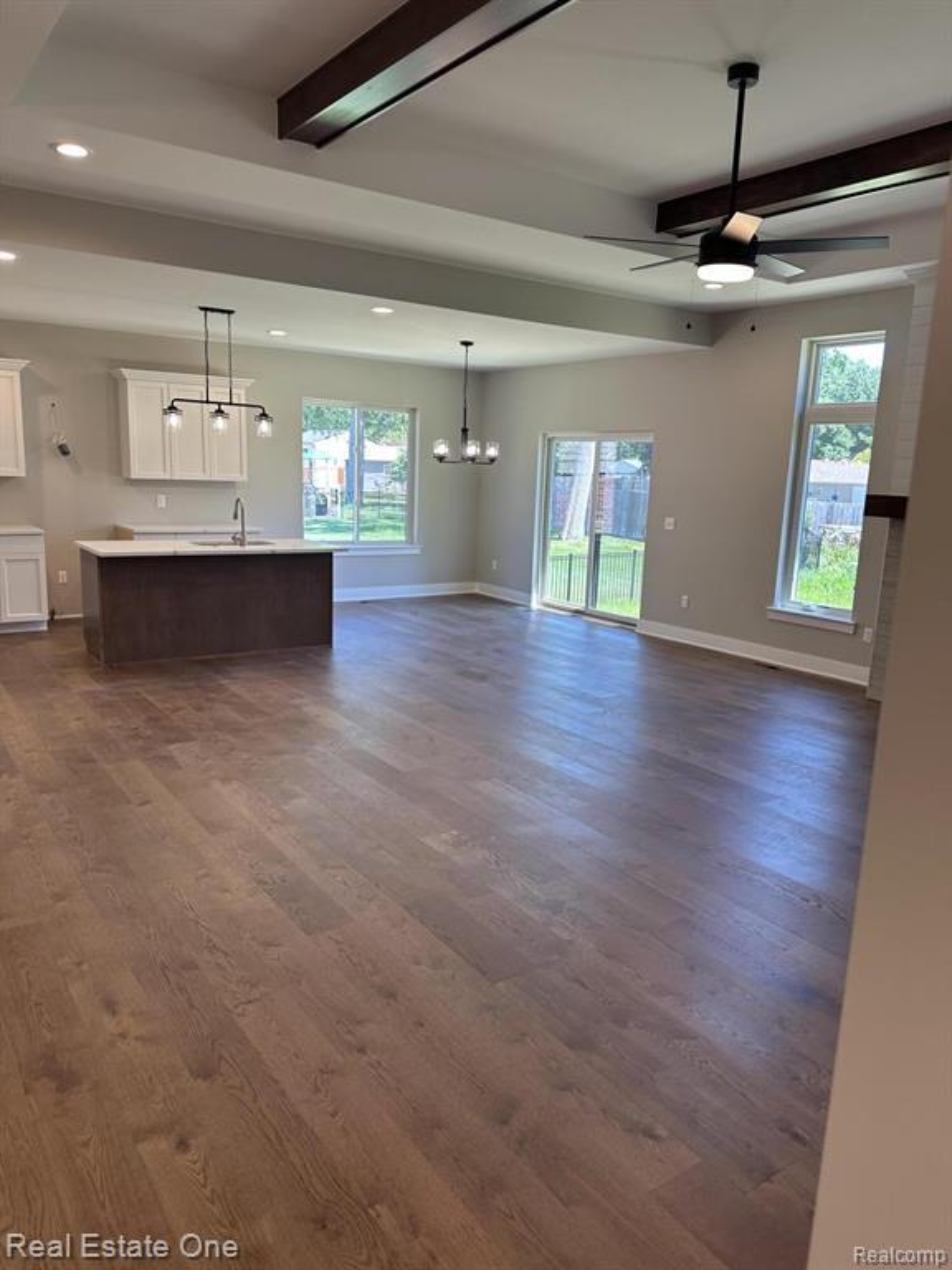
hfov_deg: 56.8
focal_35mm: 24
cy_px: 635
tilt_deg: -9.1
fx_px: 880
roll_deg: -3.2
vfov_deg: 71.6
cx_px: 476
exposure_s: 1/120
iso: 80
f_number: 1.78
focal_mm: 6.86
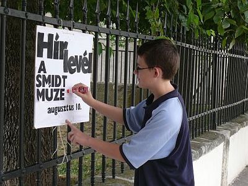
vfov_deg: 21.3
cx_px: 124
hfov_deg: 28.2
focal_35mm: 69
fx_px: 494
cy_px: 93
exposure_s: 1/100
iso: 100
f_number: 3.2
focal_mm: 11
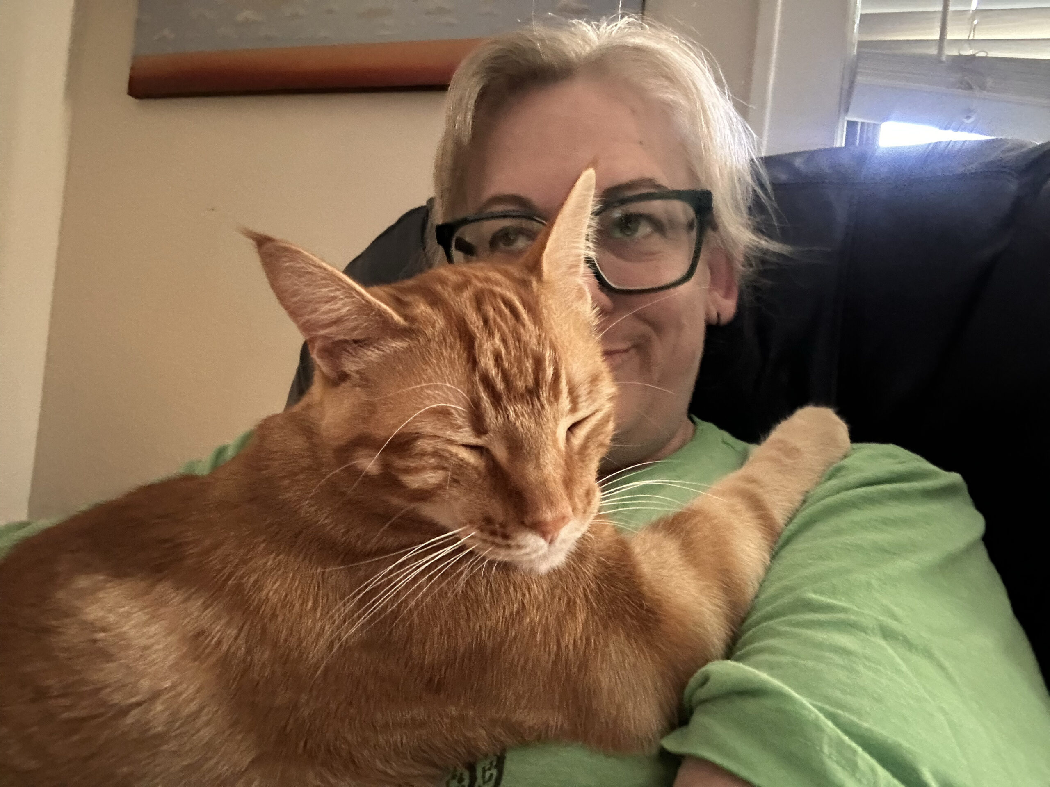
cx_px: 525
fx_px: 698
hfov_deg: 73.9
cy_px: 394
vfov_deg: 58.9
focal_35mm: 23
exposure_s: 1/15
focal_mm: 2.69
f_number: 1.9
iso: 640
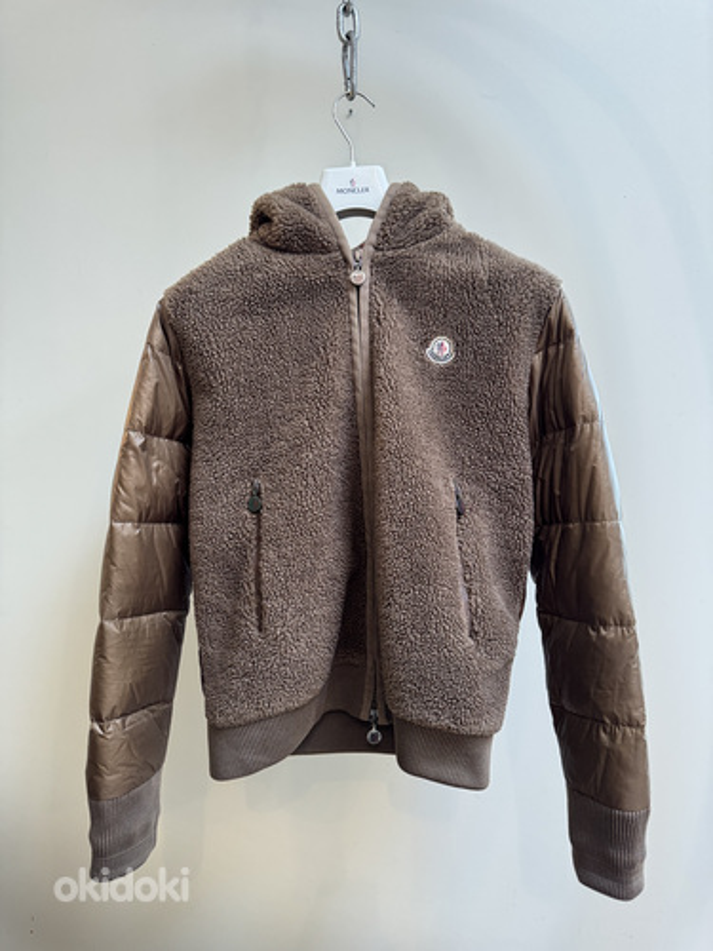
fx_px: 659
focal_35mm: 24
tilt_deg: -0.5
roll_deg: +0.6
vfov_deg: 71.6
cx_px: 356
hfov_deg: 56.8
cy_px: 476
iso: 400
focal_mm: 6.76
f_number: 1.78
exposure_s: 1/50
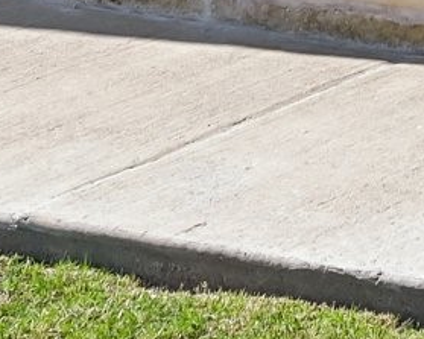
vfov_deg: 7.2
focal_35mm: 196
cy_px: -610
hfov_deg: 9.6
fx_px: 2464
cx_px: 561
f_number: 8
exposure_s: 1/800
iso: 400
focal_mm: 28.5
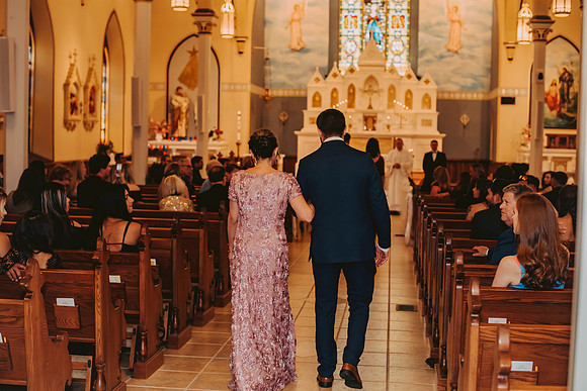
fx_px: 815
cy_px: 196
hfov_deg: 39.6
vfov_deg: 27.0
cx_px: 294
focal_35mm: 50
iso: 800
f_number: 2.8
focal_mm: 50
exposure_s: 1/125
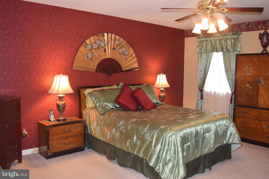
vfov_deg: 40.0
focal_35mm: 33
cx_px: 134
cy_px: 90
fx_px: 247
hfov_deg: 57.2
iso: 800
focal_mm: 22
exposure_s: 1/80
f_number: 4.5
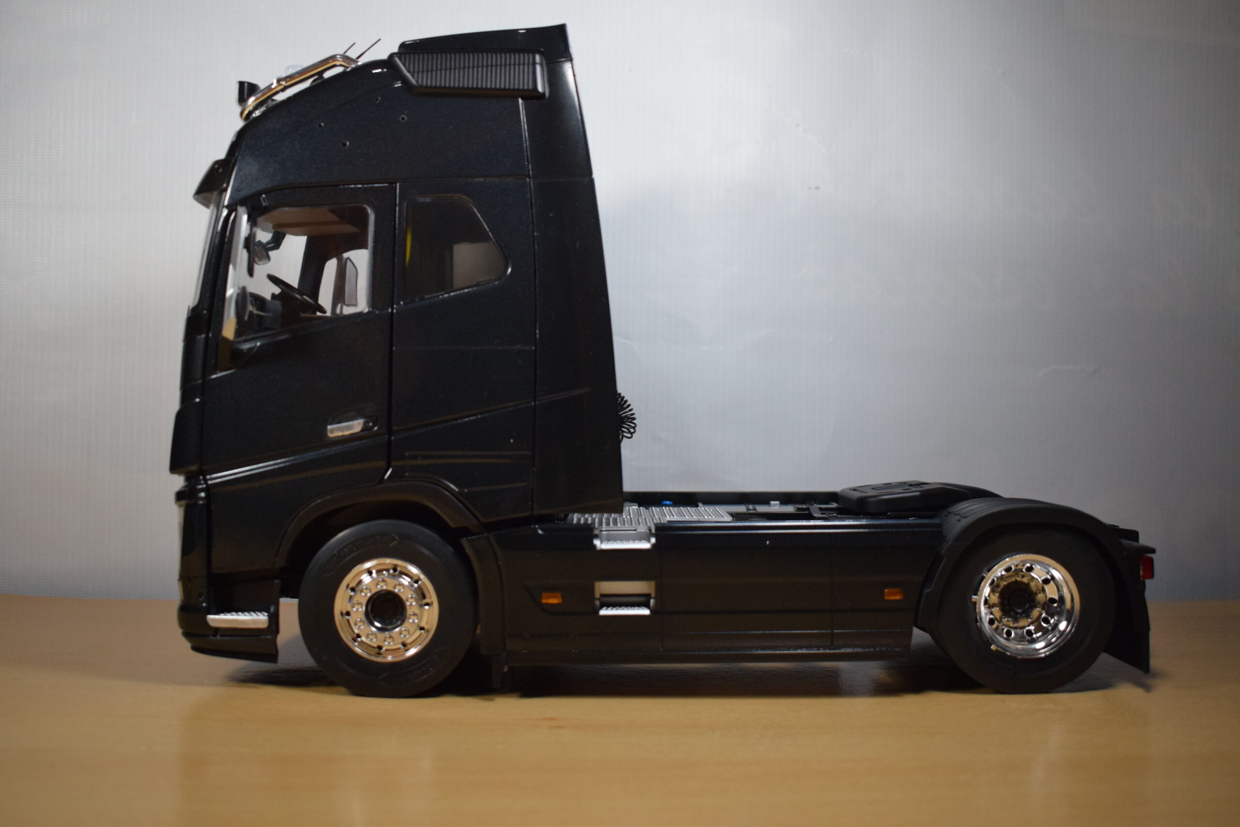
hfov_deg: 51.3
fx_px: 1292
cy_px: 414
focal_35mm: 38
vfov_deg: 35.5
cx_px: 620
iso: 1600
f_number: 4
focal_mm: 25
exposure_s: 1/500
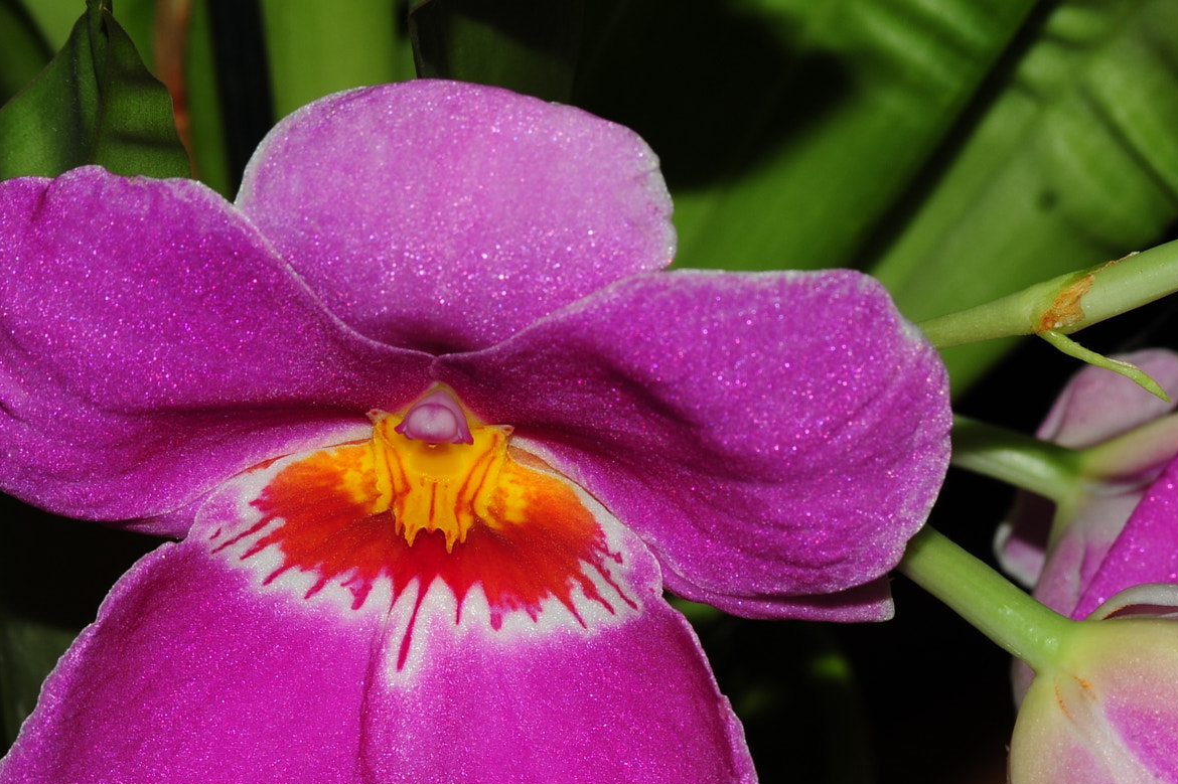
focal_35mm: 175
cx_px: 837
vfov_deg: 7.8
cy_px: 622
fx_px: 5724
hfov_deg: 11.7
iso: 250
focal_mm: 100
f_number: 20
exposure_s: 1/250
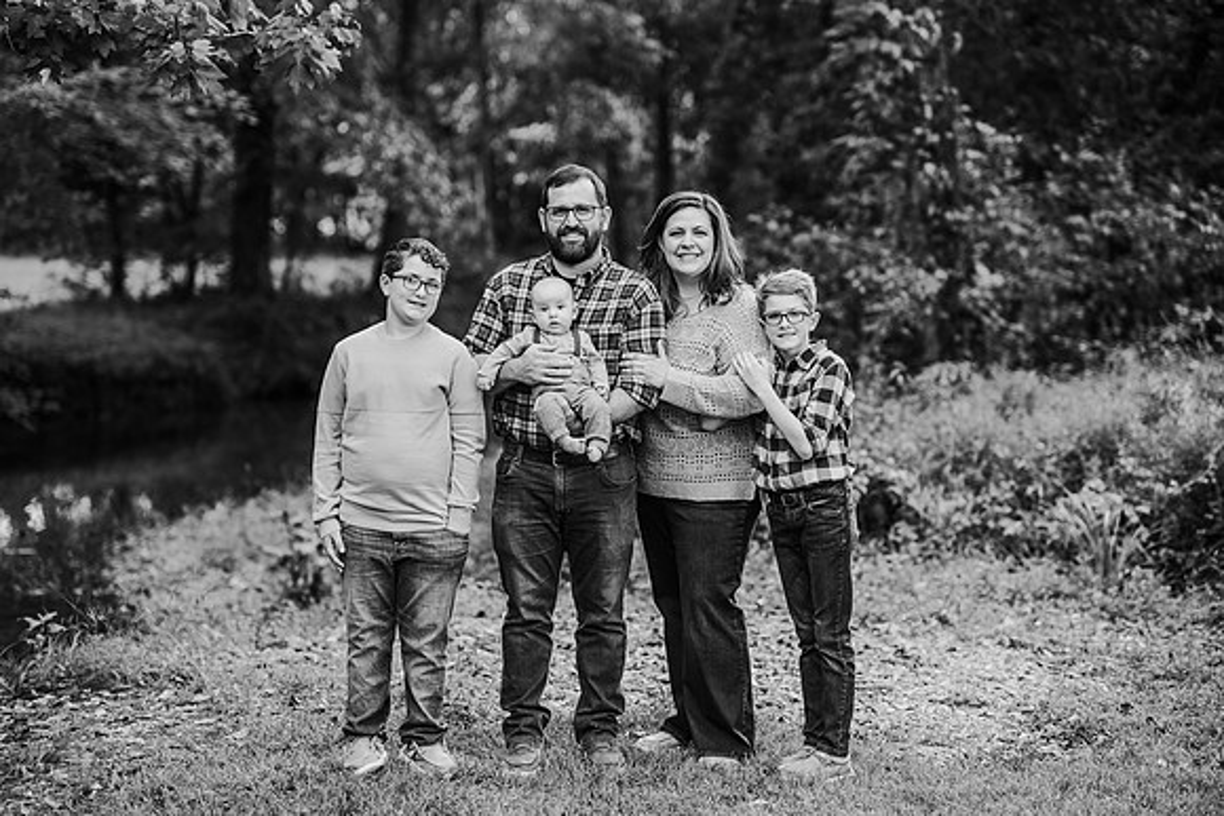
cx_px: 612
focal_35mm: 85
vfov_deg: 16.1
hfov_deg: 23.9
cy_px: 408
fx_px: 2891
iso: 125
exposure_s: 1/200
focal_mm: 85
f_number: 2.2
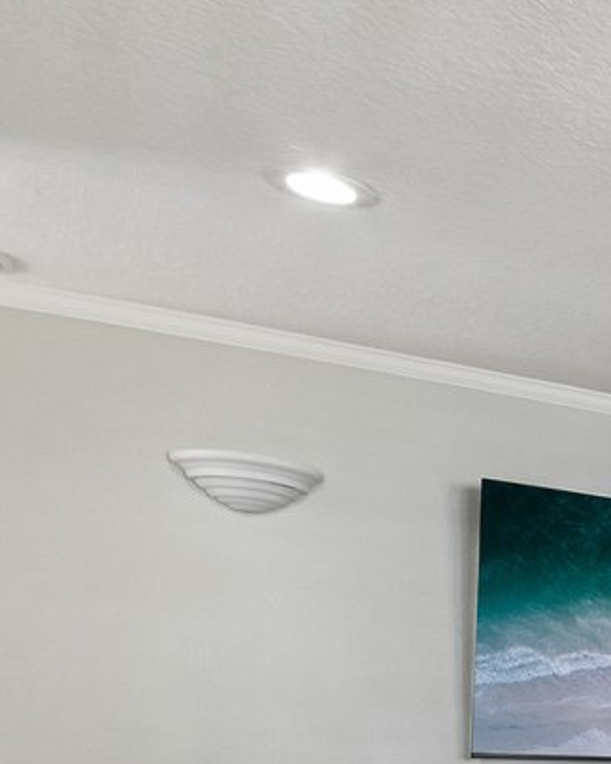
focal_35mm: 57
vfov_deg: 30.3
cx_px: 1292
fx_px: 1288
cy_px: 793
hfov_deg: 17.2
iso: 250
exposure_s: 1/6
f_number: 8
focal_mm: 12
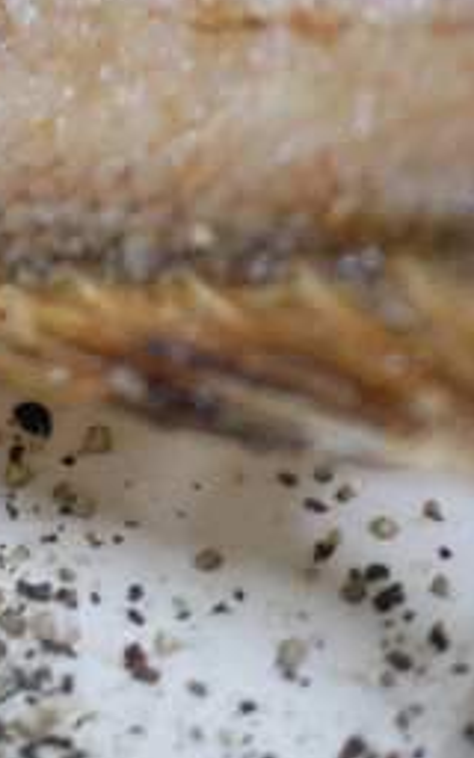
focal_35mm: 124
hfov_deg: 10.2
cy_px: -98
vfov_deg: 16.3
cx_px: -267
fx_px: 2563
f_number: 1.7
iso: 500
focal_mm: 15
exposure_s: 1/60
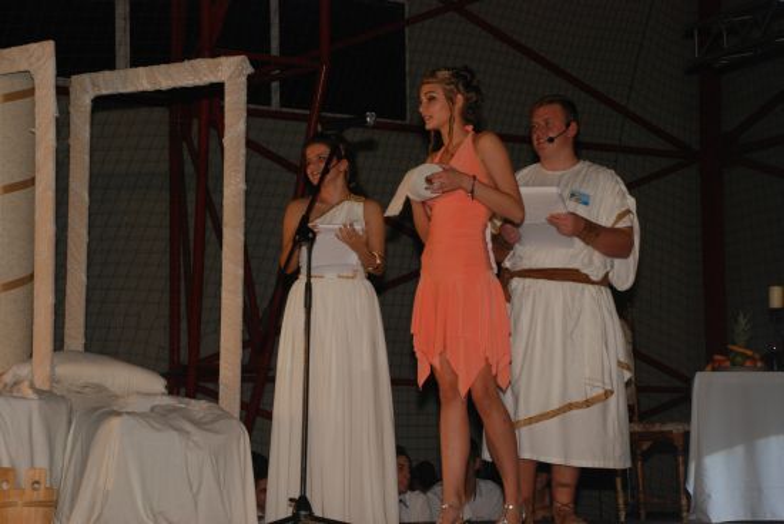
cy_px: 262
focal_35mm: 87
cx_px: 392
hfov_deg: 23.4
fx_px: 1897
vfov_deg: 15.7
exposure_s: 1/60
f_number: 6.3
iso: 500
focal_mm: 58
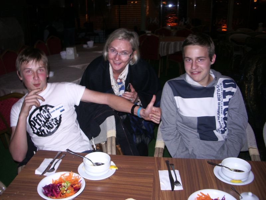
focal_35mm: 35
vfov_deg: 40.7
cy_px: 100
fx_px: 269
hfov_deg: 52.6
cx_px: 133
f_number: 2.6
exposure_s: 1/40
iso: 100
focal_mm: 5.8
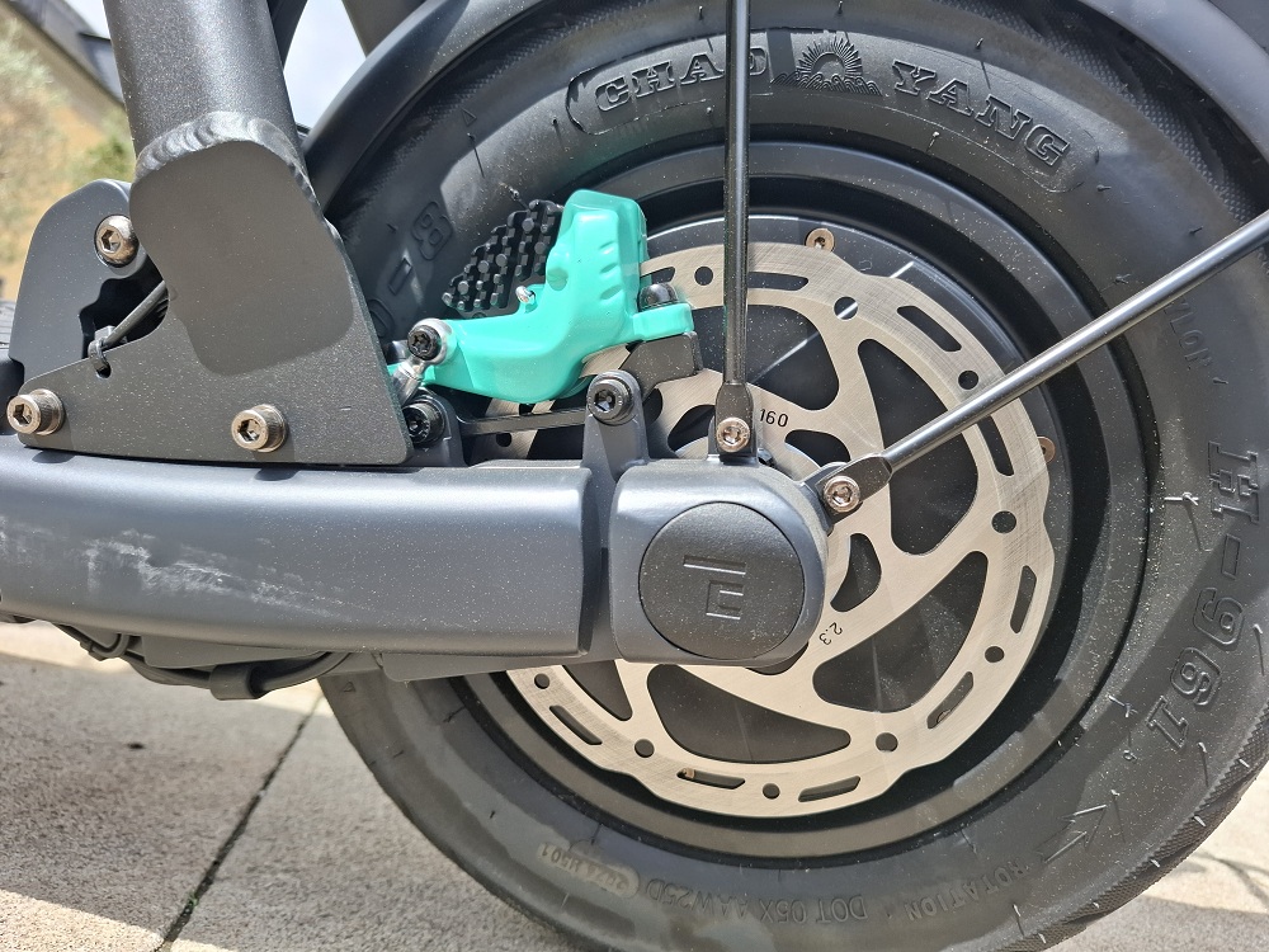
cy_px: 476
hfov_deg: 73.9
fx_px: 843
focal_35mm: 23
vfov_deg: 58.9
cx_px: 634
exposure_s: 1/853
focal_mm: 5.54
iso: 50
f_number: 1.8
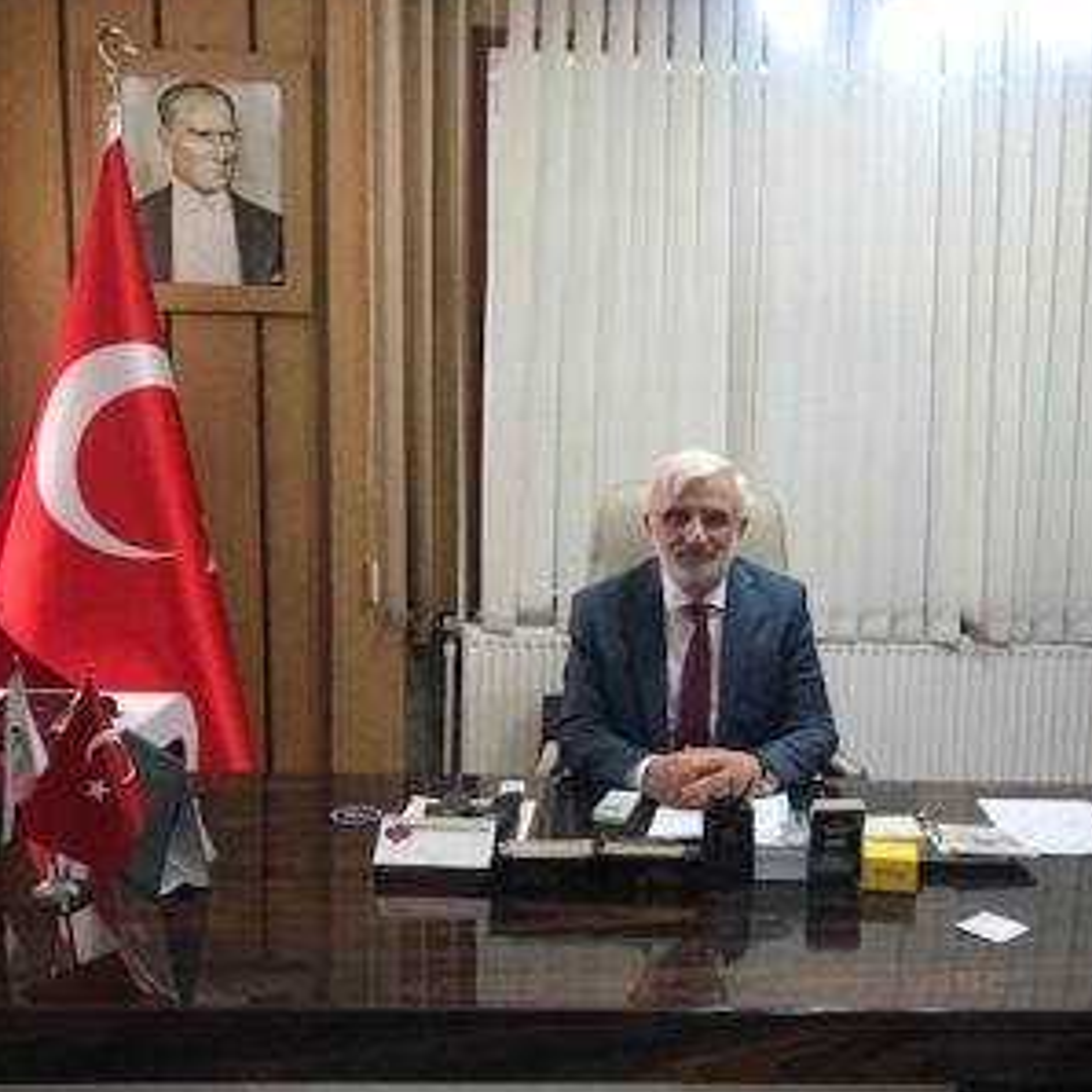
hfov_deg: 42.3
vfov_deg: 42.8
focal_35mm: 39
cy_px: 597
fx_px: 1392
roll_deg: -1.7
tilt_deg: -9.4
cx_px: 720
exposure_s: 1/33
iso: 40
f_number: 1.8
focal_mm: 3.99
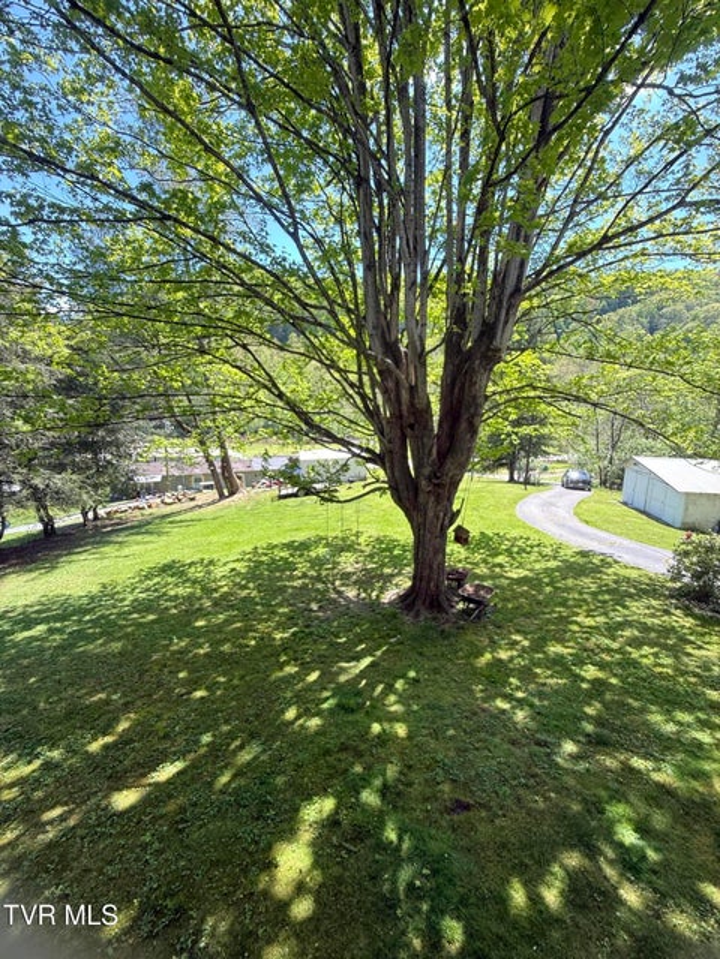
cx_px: 360
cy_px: 480
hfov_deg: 85.7
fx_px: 388
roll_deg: -0.6
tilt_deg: -10.8
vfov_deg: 102.1
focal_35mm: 14
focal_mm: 2.22
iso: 64
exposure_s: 1/99
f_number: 2.2
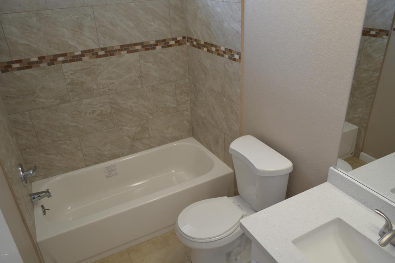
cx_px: 198
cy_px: 132
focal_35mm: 27
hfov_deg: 67.4
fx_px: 296
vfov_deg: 47.9
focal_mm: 18
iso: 180
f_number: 3.5
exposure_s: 1/30
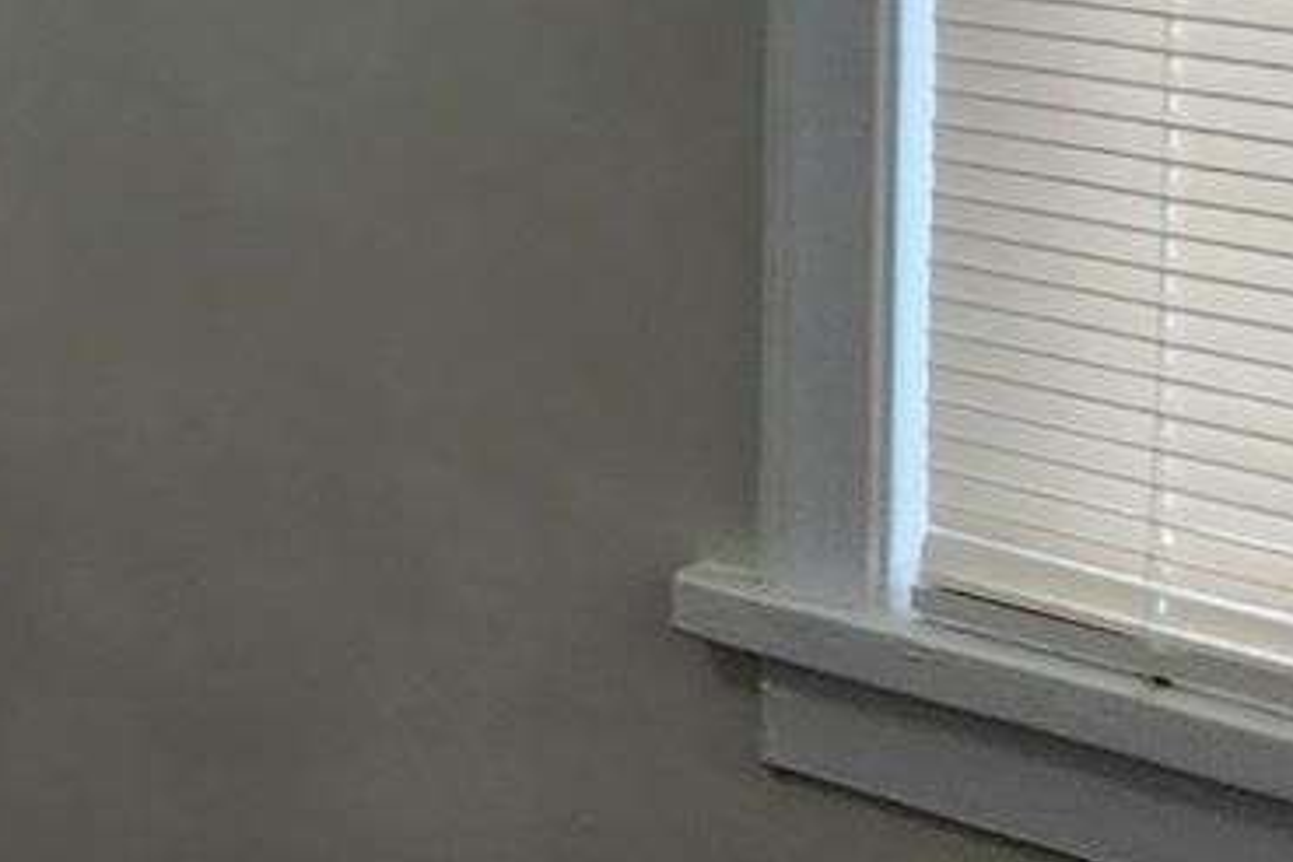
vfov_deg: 16.4
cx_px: -1728
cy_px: -480
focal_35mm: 75
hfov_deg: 15.6
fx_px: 2694
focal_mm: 2.2
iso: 100
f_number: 2.2
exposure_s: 1/60
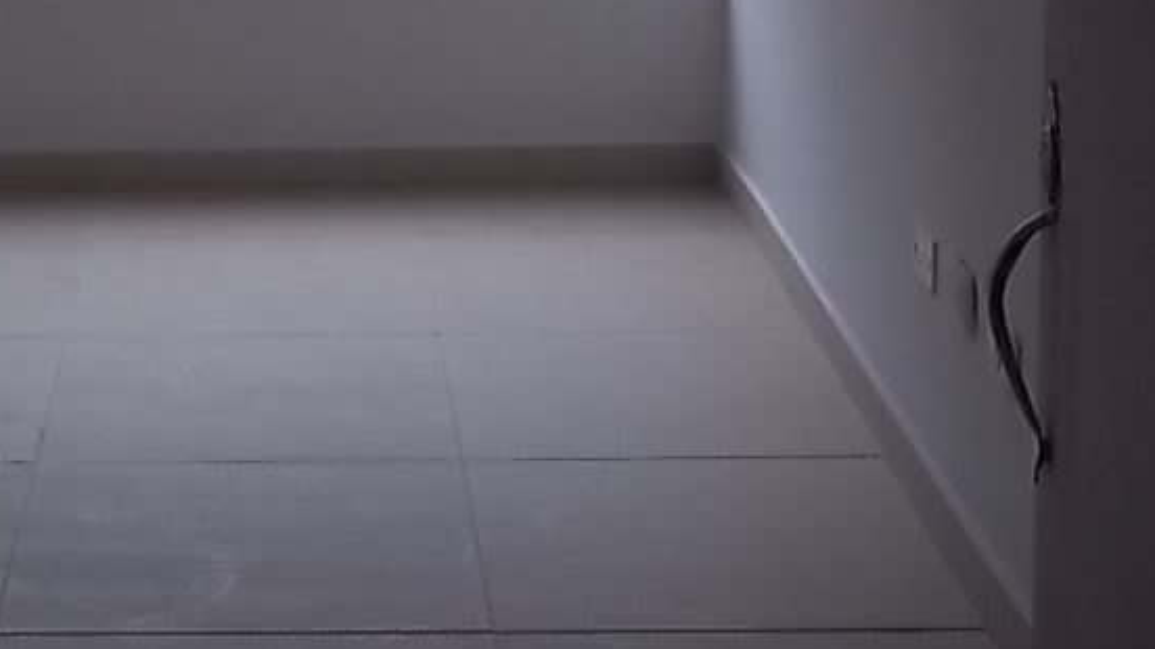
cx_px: 178
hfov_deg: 23.0
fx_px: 2786
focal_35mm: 91
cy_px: -109
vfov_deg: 13.0
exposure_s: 1/320
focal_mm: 6.5
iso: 80
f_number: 3.1
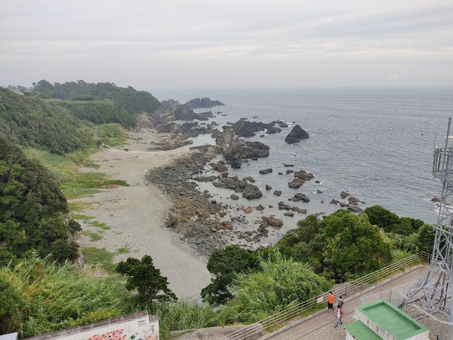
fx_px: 340
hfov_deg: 67.3
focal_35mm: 26
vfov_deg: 53.1
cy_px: 170
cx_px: 226
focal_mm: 4.74
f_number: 1.79
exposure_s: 1/626
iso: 100
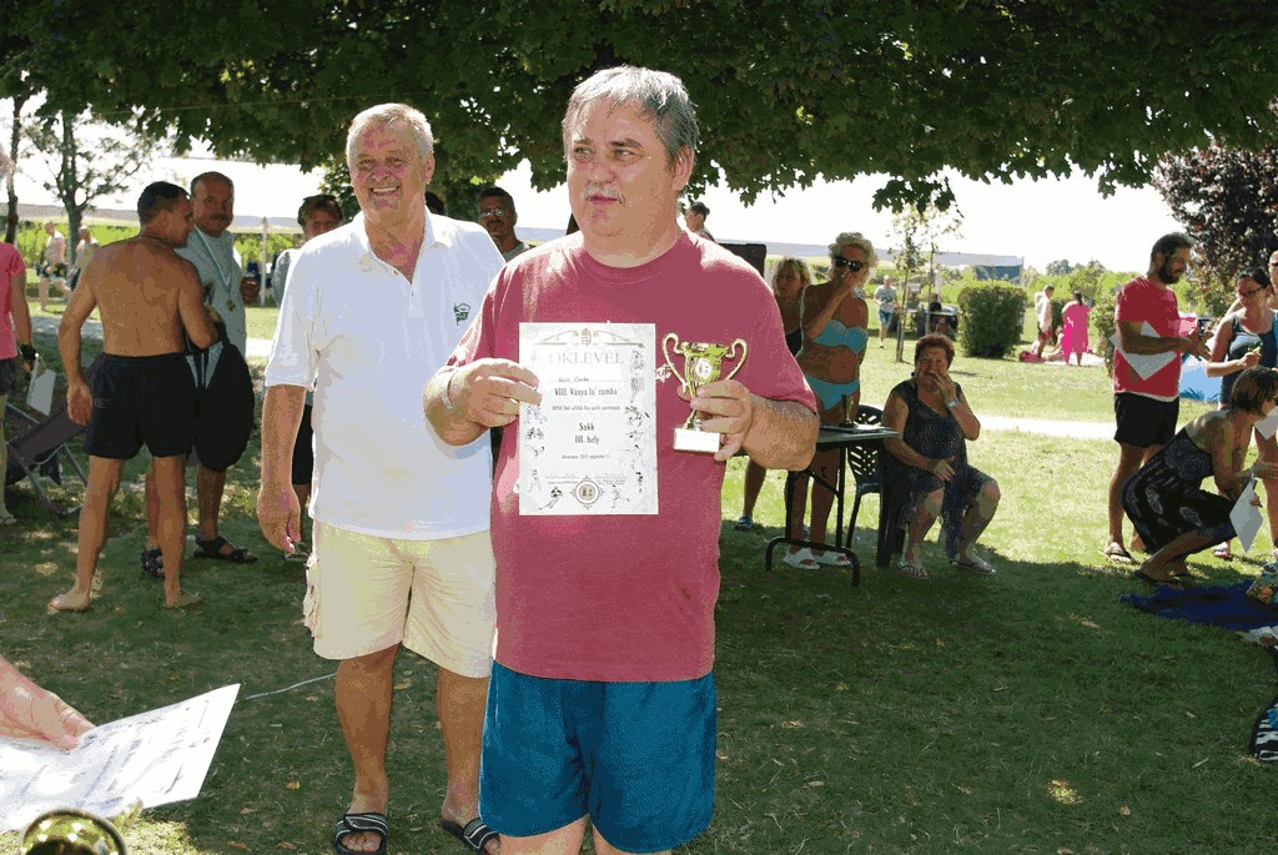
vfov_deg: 29.3
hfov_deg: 42.7
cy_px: 428
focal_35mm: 46
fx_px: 1635
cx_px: 639
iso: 100
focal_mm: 30.63
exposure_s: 1/180
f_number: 5.6
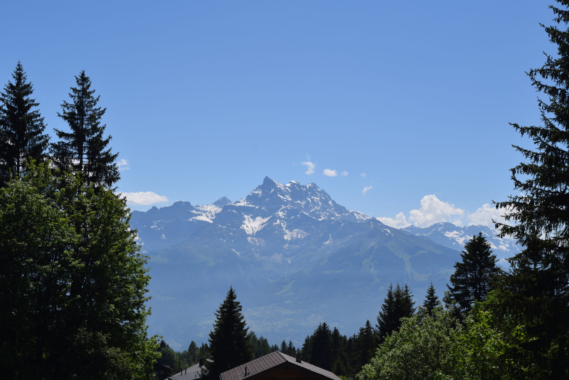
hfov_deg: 33.4
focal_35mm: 60
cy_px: 190
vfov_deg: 22.6
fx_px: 948
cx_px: 284
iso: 200
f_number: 13
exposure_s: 1/640
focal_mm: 40
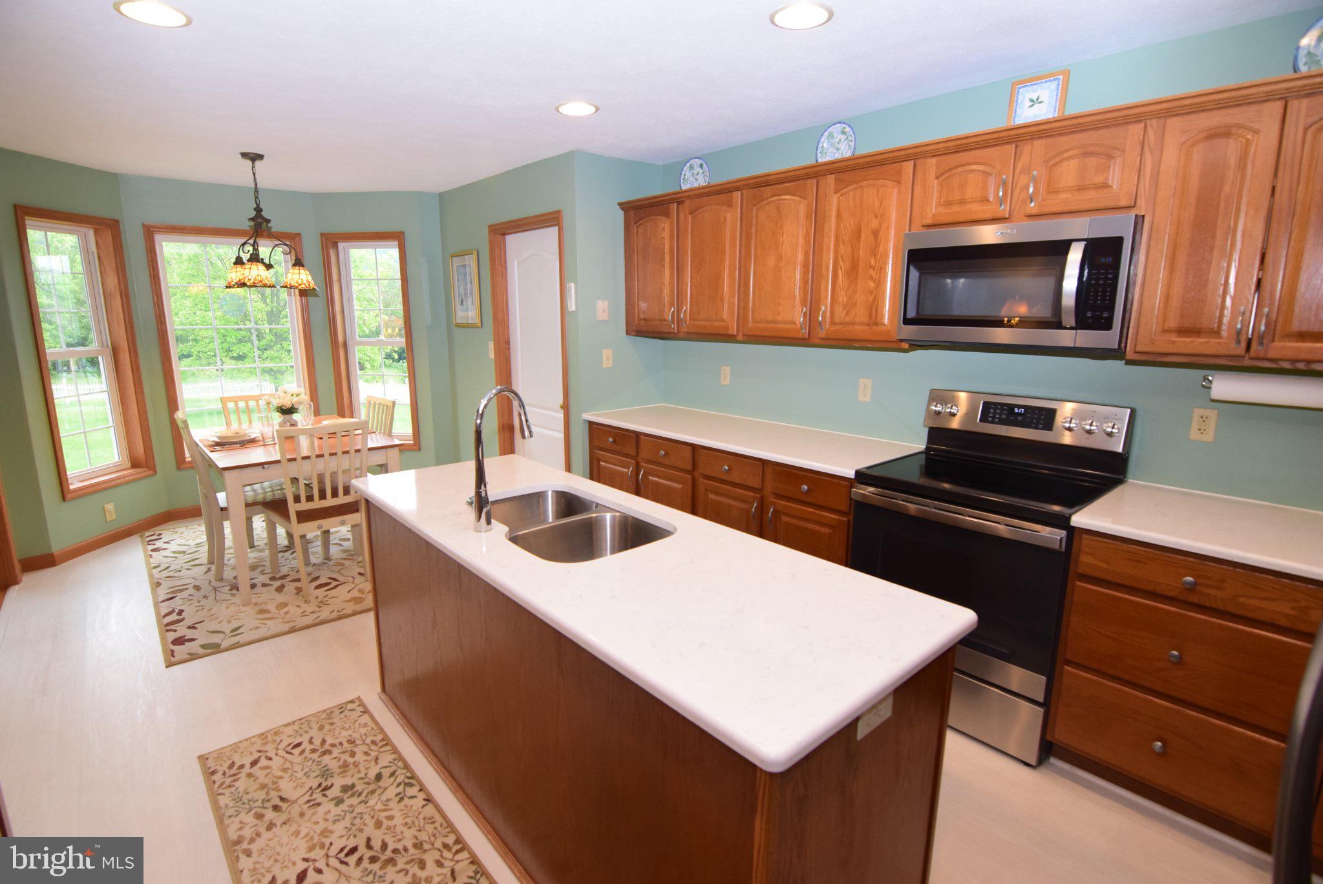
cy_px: 442
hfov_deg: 94.9
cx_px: 662
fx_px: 607
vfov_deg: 72.2
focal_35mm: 16
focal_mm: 11
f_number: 6.3
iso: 800
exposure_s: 1/60
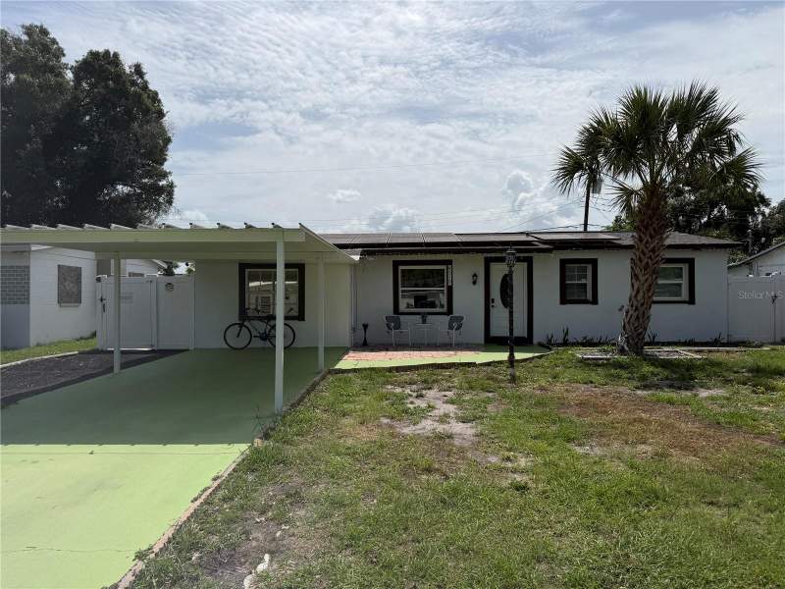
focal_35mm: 24
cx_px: 392
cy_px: 294
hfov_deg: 71.6
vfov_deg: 56.8
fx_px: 544
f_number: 1.78
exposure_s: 1/11905
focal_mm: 6.76
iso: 80
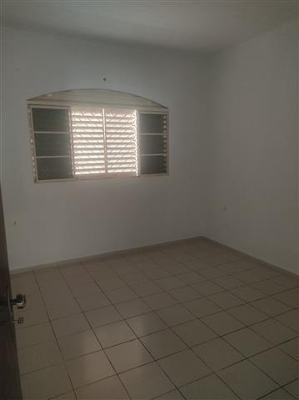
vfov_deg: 67.4
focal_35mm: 26
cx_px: 150
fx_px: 300
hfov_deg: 53.0
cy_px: 200
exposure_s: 1/20
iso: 879
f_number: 1.79
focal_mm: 4.74
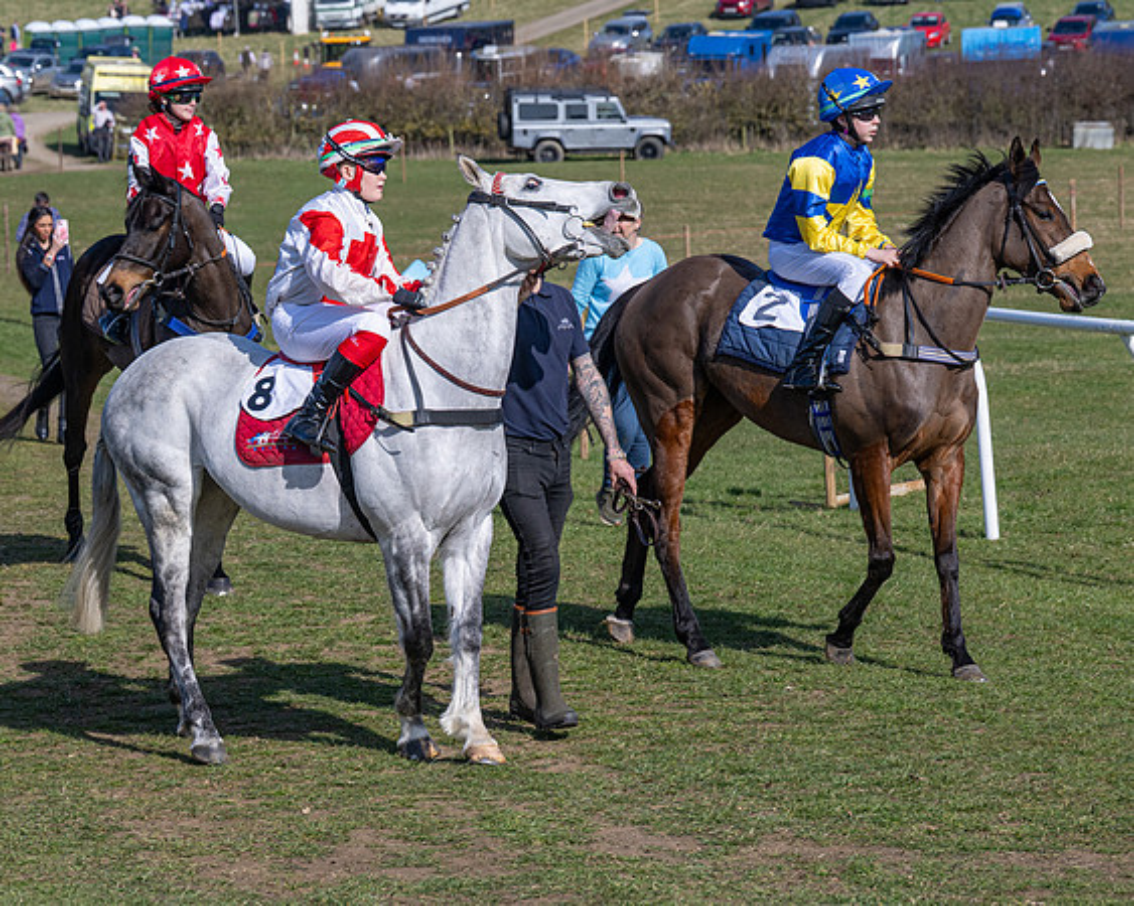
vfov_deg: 11.4
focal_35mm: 135
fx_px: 4538
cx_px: 538
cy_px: 453
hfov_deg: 14.2
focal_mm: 80
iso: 200
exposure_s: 1/2000
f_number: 5
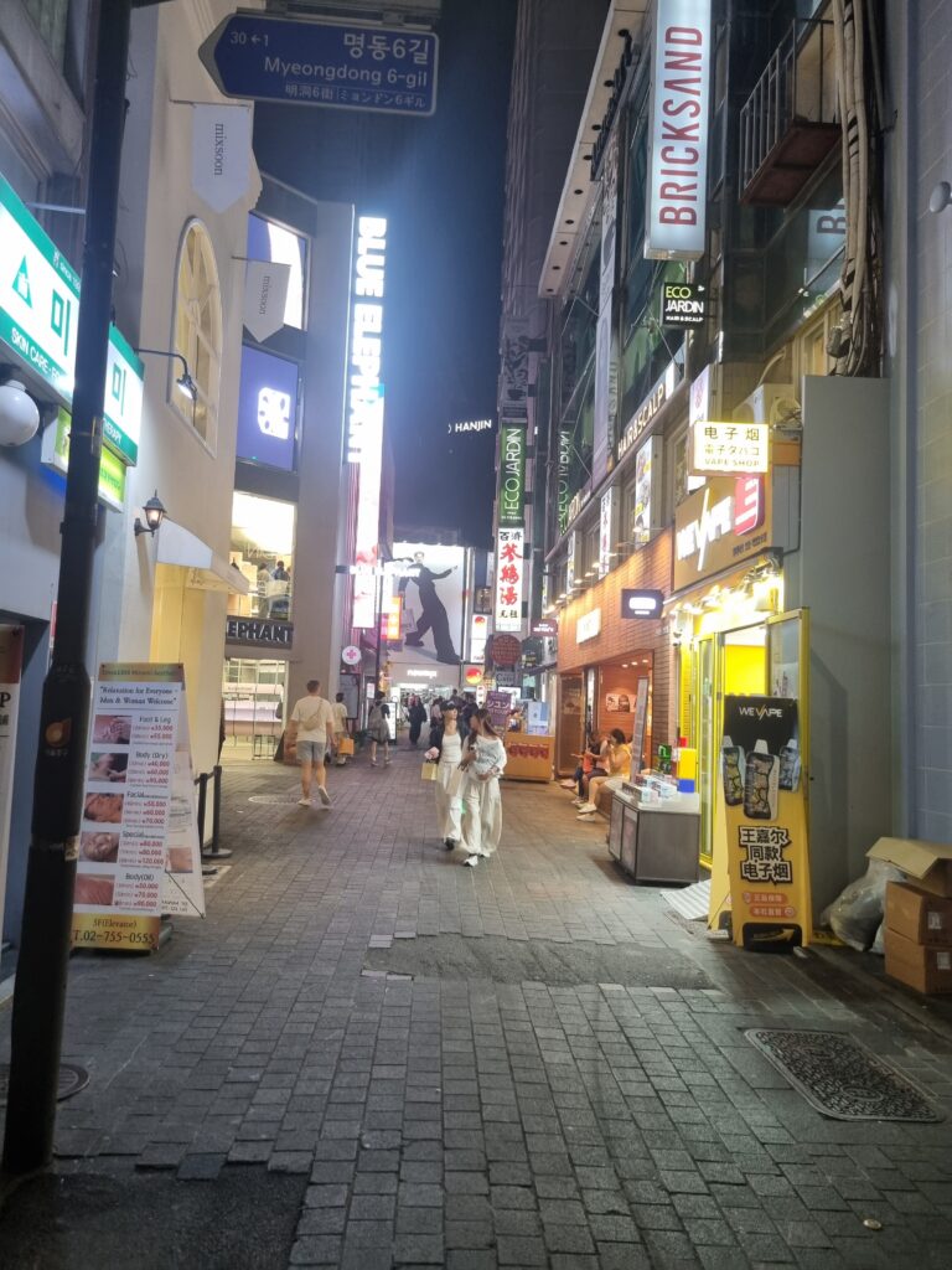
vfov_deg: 67.3
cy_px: 635
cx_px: 476
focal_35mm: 26
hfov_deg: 53.1
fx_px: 953
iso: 125
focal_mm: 5.4
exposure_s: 1/120
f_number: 1.8
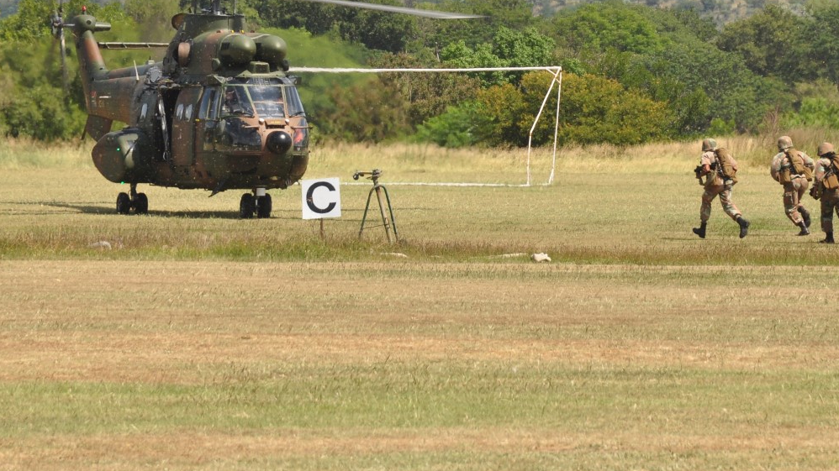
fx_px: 6829
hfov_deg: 7.0
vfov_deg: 4.0
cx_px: 517
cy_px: 215
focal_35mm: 307
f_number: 10
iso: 200
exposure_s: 1/320
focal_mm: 120
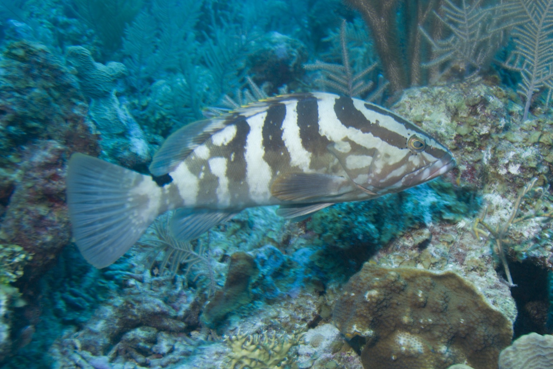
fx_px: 438
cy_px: 184
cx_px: 276
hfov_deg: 64.5
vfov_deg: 45.7
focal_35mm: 28
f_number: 4
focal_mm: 19
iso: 100
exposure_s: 1/60
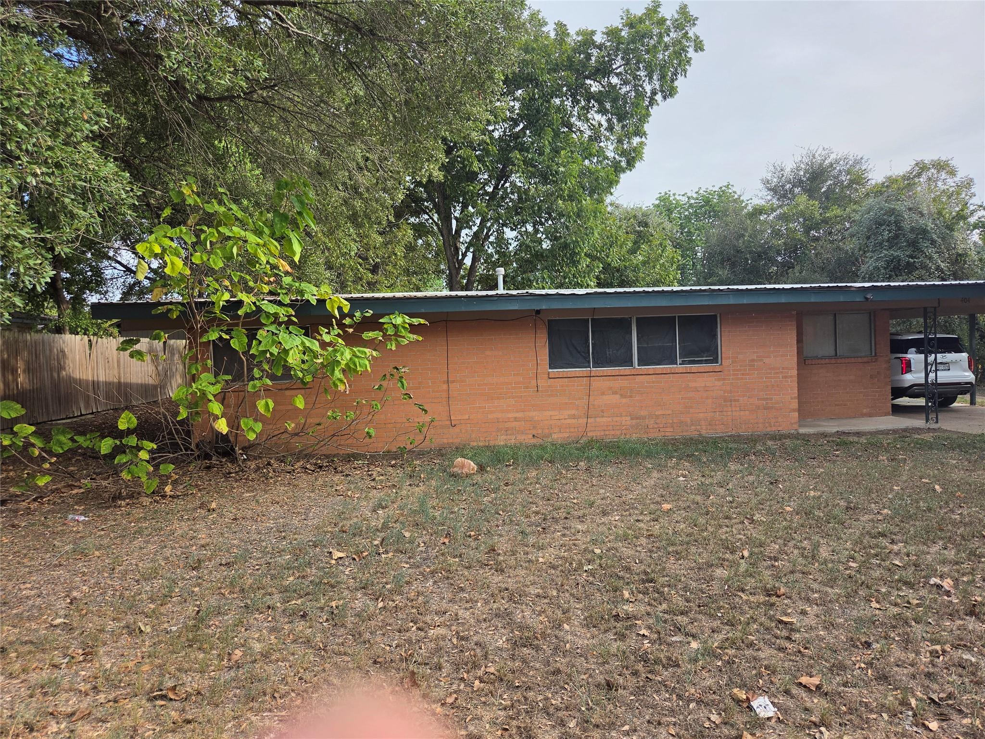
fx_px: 654
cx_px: 492
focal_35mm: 23
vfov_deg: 58.9
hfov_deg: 73.9
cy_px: 370
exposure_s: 1/2122
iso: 80
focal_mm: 5.4
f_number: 1.8
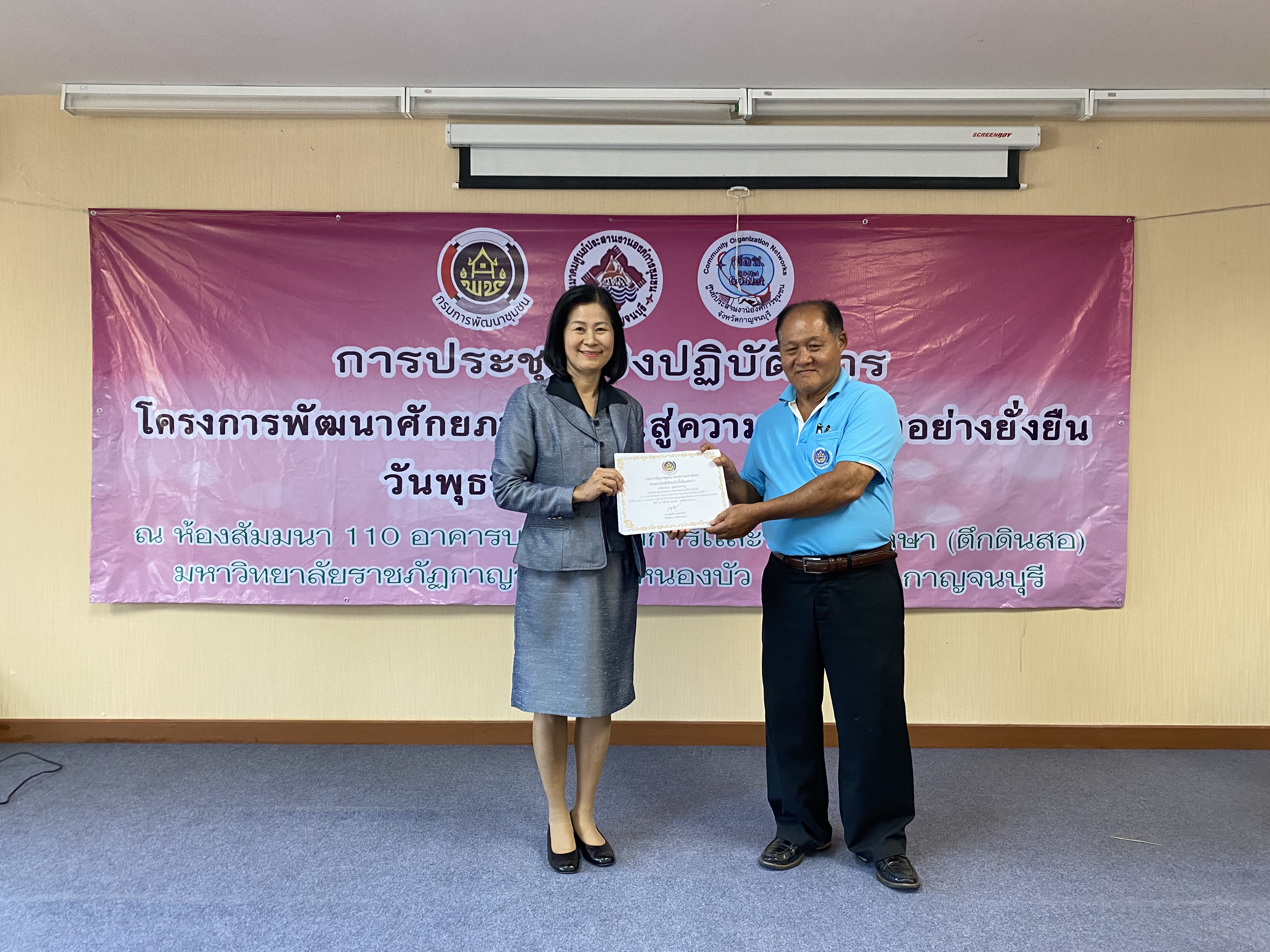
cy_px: 476
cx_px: 635
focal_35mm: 26
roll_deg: -0.1
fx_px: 954
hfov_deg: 67.3
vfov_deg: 53.1
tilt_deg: -2.1
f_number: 1.8
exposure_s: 1/50
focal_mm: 4.25
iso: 125
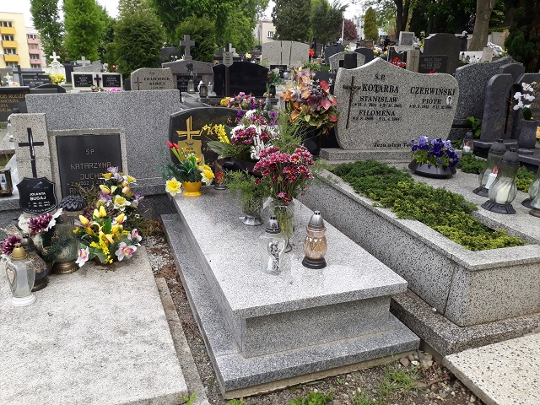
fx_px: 421
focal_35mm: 27
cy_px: 202
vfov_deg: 51.4
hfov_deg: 65.3
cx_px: 270
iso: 40
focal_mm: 3.71
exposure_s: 1/518
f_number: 1.7
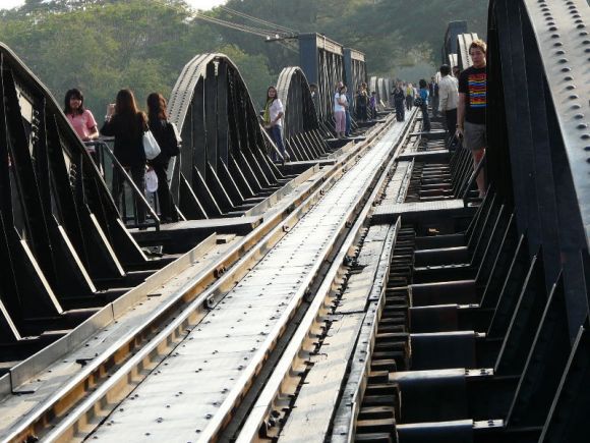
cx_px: 295
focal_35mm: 143
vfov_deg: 10.4
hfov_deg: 13.8
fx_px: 2437
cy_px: 222
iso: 100
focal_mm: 18.3
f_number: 4.5
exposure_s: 1/250
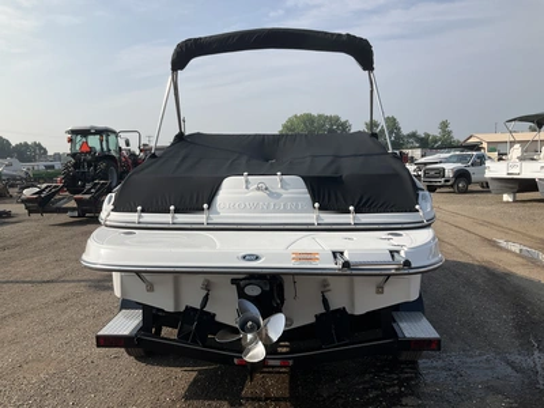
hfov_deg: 61.7
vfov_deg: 48.2
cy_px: 204
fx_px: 456
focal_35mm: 29
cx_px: 272
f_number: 1.8
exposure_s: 1/2227
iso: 25
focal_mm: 3
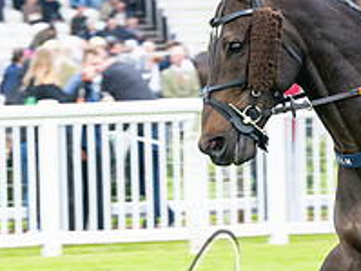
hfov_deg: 5.7
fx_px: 3606
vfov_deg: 4.3
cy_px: 177
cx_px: 417
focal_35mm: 346
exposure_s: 1/400
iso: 400
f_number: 4
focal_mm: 70
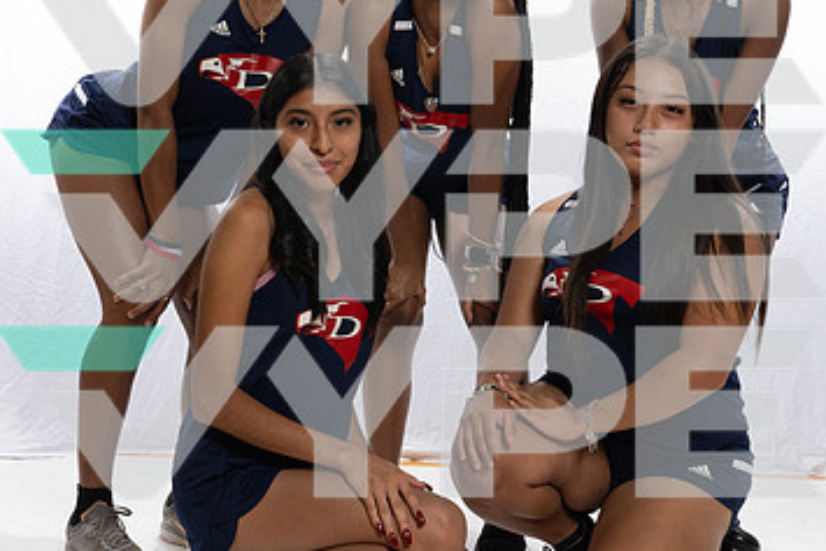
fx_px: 1308
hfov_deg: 35.0
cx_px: 375
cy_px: 216
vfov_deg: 23.8
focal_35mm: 57
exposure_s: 1/250
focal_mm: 30
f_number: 11
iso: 1250
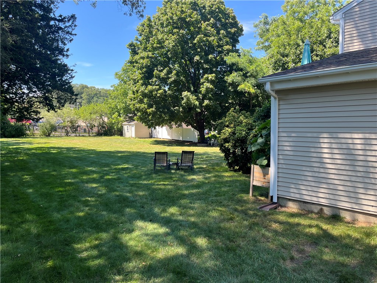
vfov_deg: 53.1
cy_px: 142
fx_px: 283
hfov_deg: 67.3
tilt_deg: -3.1
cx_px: 188
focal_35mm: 26
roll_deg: -0.2
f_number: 1.6
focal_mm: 5.1
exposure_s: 1/495
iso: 50
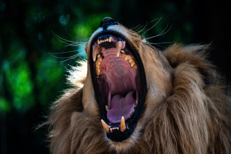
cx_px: 116
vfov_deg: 3.9
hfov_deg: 5.9
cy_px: 77
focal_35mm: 350
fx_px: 2244
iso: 500
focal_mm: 350
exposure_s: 1/2000
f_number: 6.3
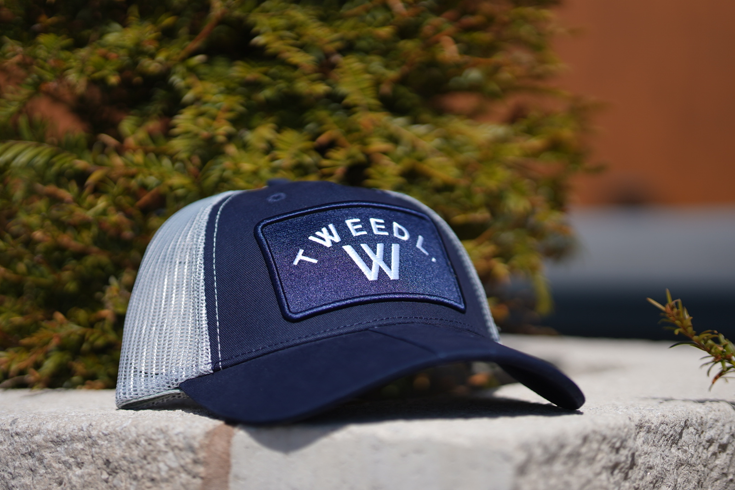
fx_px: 1735
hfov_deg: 23.9
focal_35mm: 85
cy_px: 247
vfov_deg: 16.1
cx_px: 367
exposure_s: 1/5000
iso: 64
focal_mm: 56
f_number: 1.4
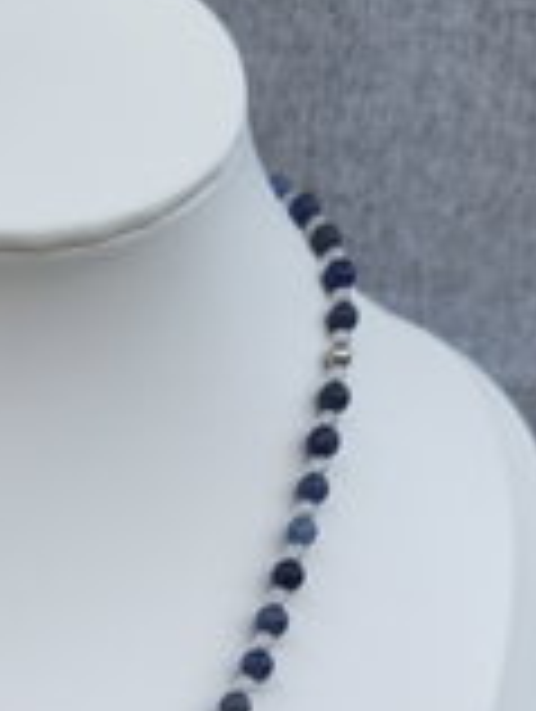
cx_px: 0
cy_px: 961
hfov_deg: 17.8
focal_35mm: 81
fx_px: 1668
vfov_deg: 21.4
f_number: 1.8
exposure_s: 1/230
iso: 100
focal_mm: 5.56
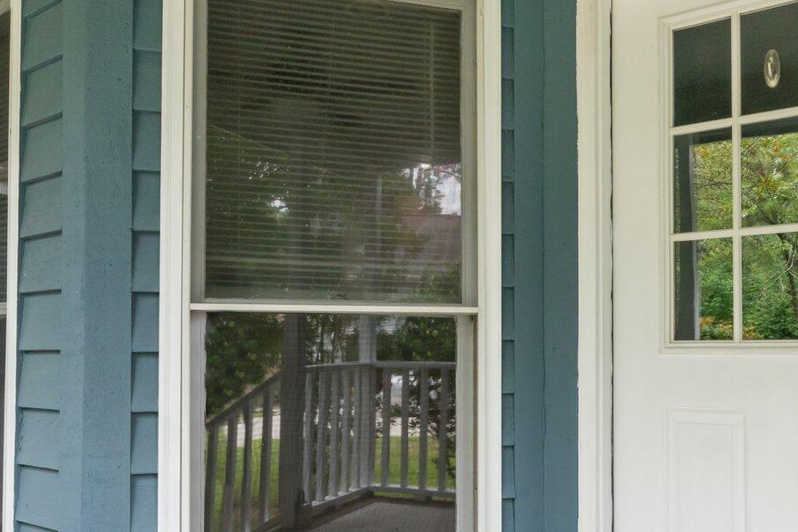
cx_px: 467
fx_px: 709
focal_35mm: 32
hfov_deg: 58.4
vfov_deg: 40.9
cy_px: 322
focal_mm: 14
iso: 400
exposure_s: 1/80
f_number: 10
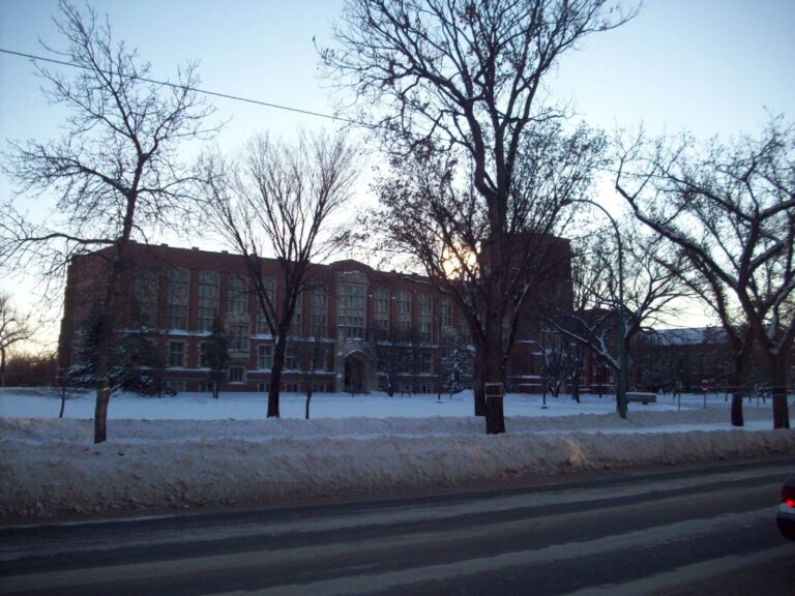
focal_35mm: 37
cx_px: 398
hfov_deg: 50.1
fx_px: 850
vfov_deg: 38.7
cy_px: 298
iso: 80
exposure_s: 1/589
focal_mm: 6.2
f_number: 2.8
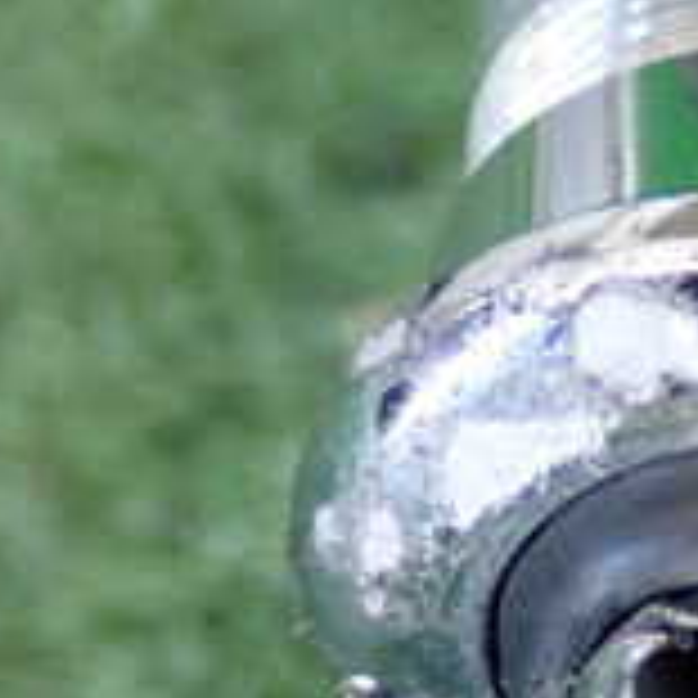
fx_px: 4540
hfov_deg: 8.7
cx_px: 802
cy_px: 612
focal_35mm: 199
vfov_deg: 8.8
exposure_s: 1/50
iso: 800
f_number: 3.5
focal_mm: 10.35
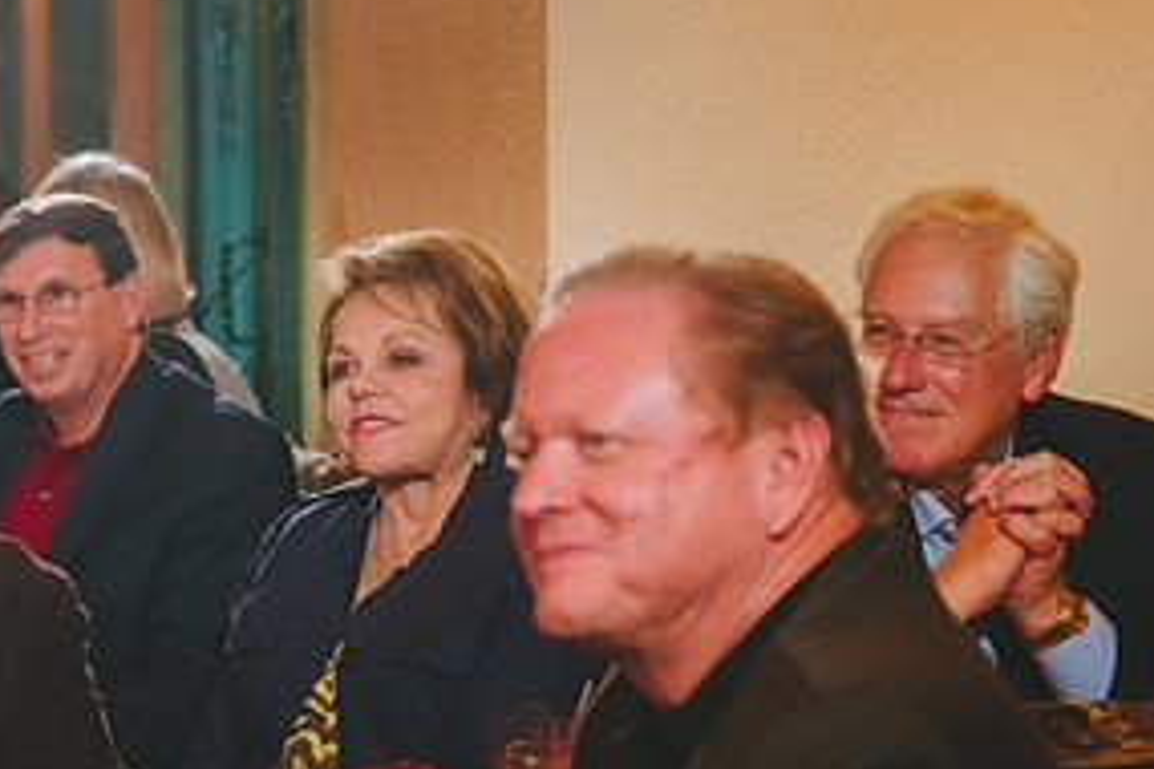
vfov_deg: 11.0
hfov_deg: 16.3
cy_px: 513
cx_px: 271
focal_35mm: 125
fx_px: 4007
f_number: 2.8
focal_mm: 52
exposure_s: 1/80
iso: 1250
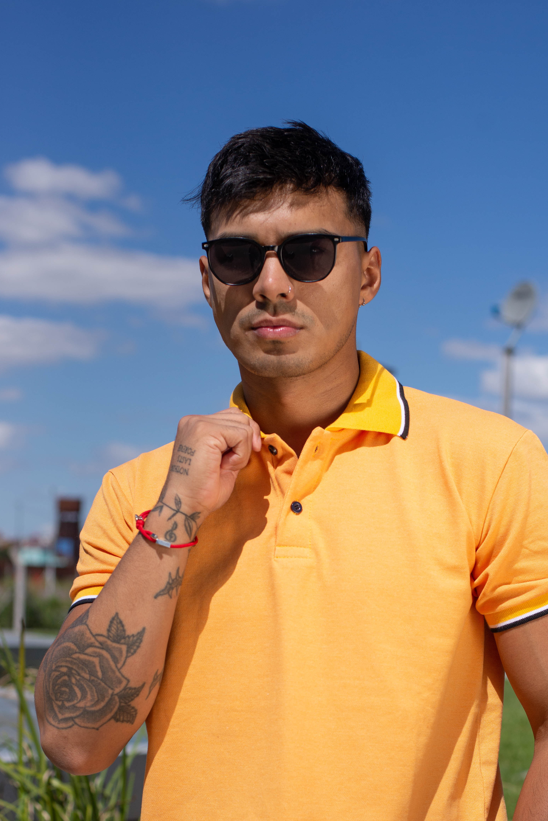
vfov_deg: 28.2
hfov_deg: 19.2
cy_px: 578
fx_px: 1620
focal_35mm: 71
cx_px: 300
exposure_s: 1/4000
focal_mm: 50
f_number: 4
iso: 160
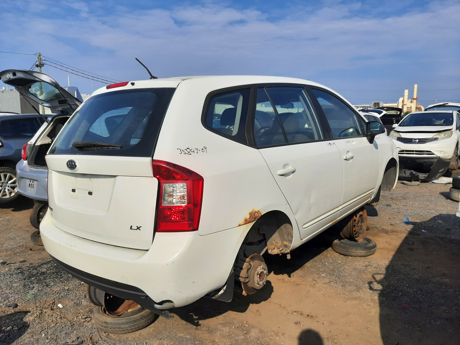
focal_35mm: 26
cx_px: 230
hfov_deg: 67.3
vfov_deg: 53.1
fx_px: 346
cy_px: 172
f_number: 1.7
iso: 40
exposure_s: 1/3311
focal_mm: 3.92
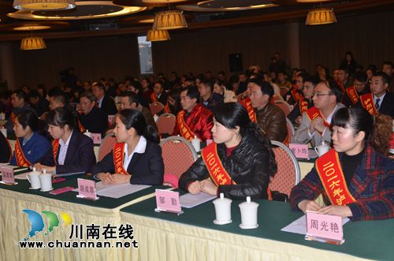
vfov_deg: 31.7
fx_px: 459
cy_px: 130
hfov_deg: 46.5
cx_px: 197
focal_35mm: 42
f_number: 3.5
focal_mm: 28
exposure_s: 1/60
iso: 100
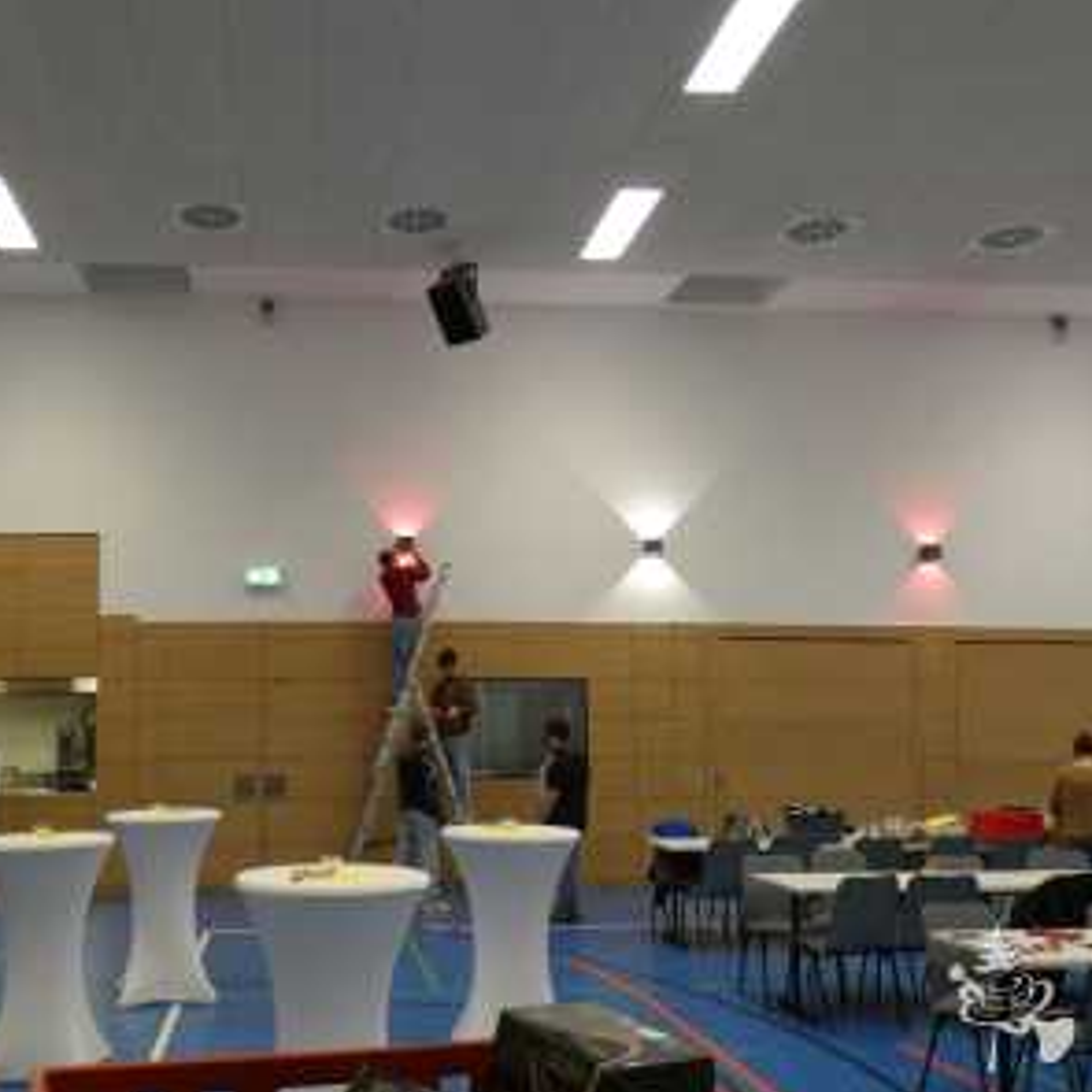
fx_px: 1285
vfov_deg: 46.0
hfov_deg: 45.3
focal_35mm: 36
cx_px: 363
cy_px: 552
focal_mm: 5.3
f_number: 3.3
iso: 250
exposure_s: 1/80
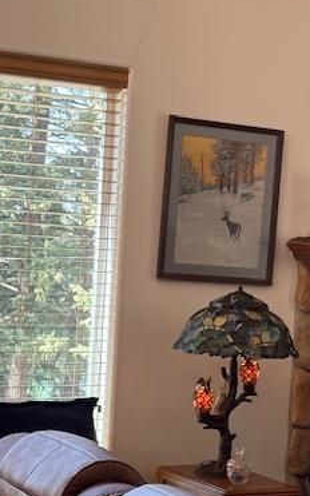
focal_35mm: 95
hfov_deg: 13.6
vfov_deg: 21.8
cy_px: 279
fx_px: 1284
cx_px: 289
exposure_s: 1/65
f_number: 1.6
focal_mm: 5.96
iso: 80
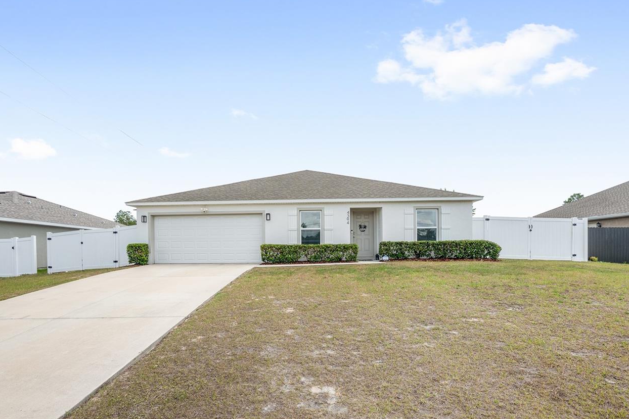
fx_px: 314
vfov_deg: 66.6
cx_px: 306
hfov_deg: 90.0
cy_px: 255
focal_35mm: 18
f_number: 7.1
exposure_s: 1/640
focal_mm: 14
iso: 320
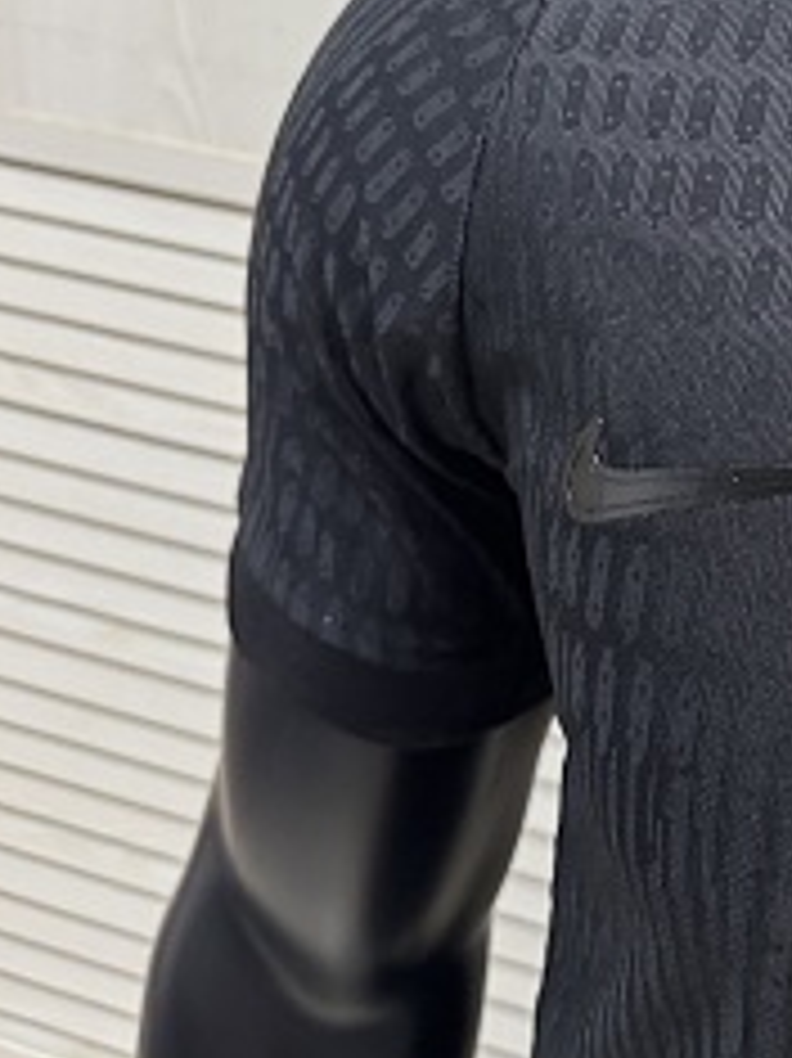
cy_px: 216
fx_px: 1557
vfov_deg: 36.3
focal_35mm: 51
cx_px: 803
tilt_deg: -11.3
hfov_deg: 26.9
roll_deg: -7.7
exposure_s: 1/60
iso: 250
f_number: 1.78
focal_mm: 6.76
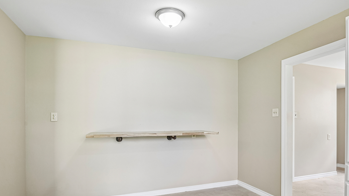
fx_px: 213
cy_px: 122
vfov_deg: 49.1
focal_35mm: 23
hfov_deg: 78.4
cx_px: 194
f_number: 8
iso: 400
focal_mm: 17
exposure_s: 1/15
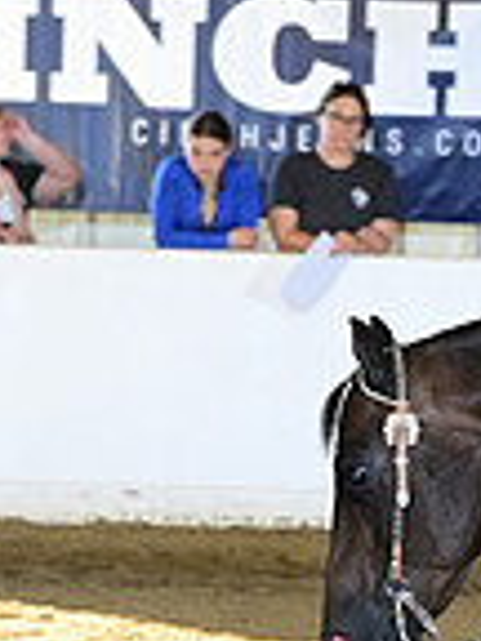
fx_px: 12191
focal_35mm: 658
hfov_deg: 2.2
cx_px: 1216
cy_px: 447
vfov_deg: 3.0
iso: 5000
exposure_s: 1/200
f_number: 8
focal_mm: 170
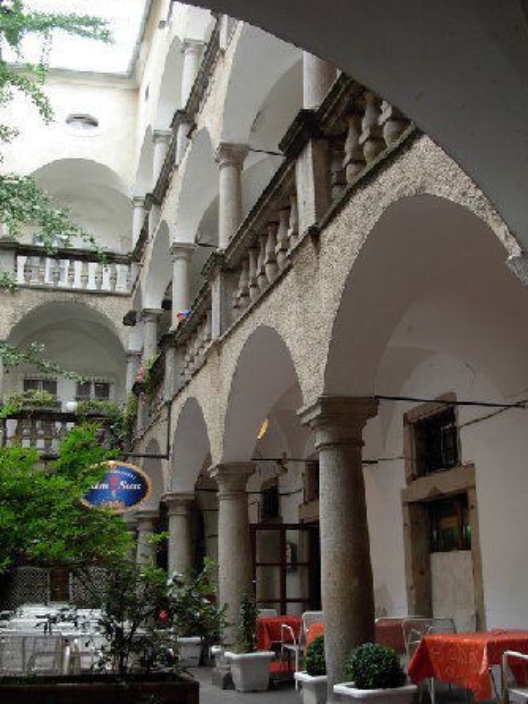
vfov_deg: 45.7
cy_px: 370
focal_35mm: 41
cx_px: 259
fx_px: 833
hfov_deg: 35.2
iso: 79
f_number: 2.9
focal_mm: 6.3
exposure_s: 1/50.7
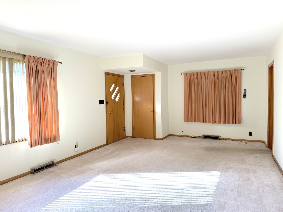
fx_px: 196
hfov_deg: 71.6
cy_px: 106
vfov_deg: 56.8
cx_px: 142
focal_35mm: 24
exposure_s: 1/213
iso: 80
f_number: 1.78
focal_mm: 6.76
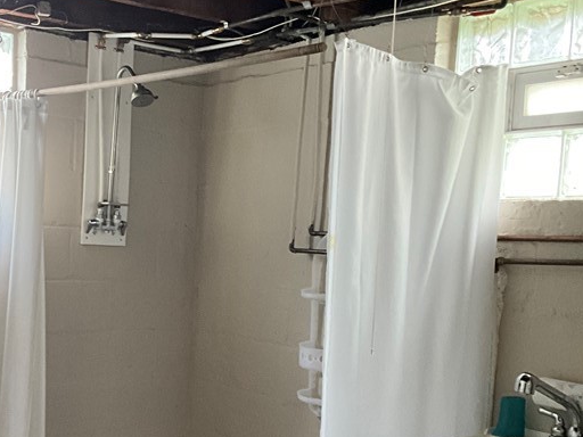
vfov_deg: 25.0
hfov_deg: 32.8
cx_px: 169
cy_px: 316
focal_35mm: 58
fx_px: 977
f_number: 1.8
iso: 250
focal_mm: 3
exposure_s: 1/60
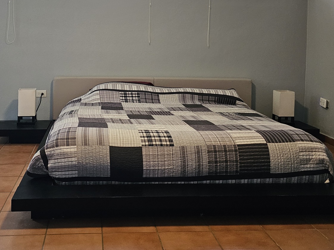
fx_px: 396
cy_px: 61
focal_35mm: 41
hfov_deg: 45.4
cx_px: 126
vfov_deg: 34.4
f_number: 1.7
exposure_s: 1/120
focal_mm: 6.3
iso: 1000
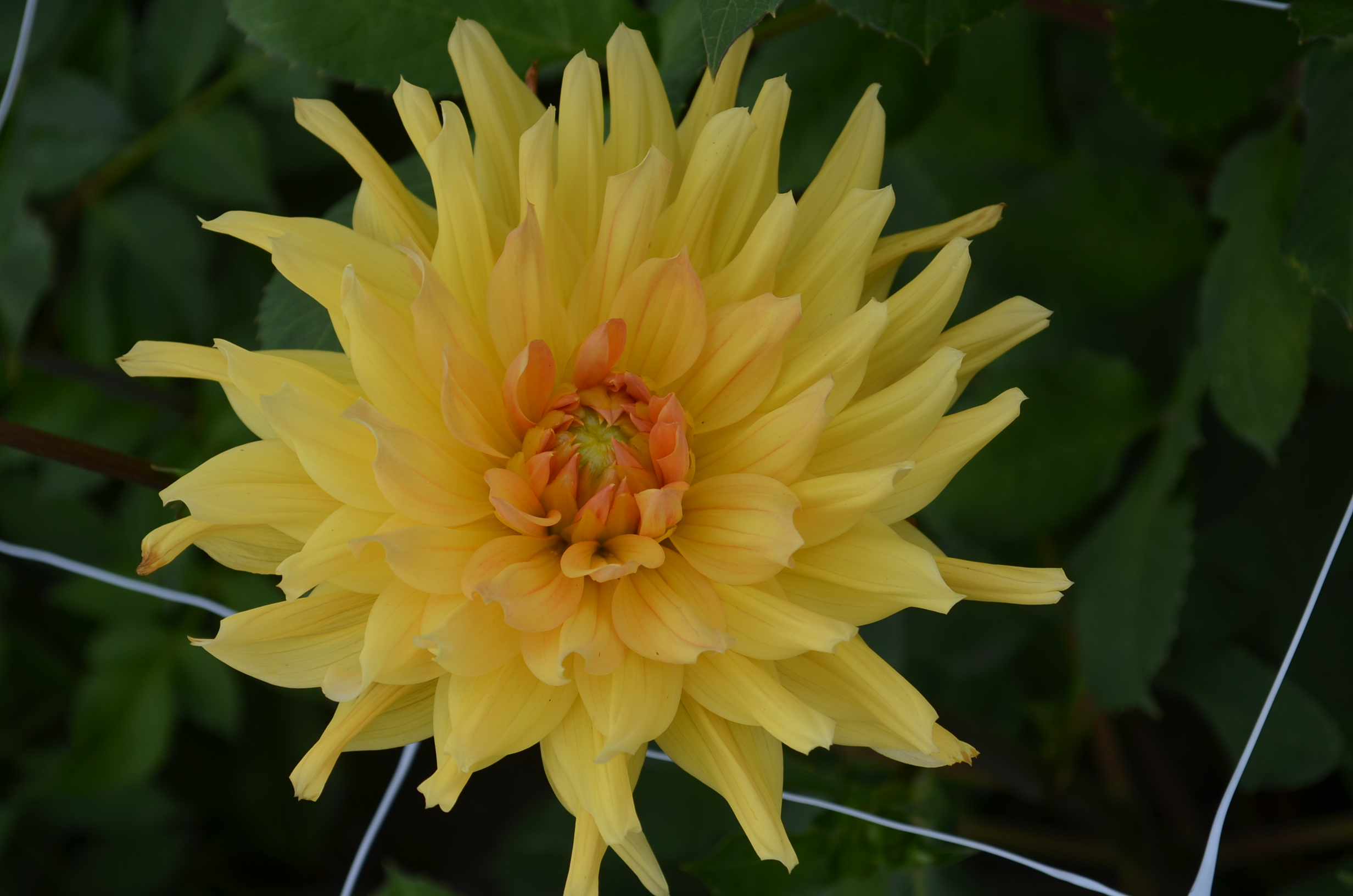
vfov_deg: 16.5
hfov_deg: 24.7
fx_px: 3094
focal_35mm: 82
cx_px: 676
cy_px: 448
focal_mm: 55
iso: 160
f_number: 8
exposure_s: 1/250
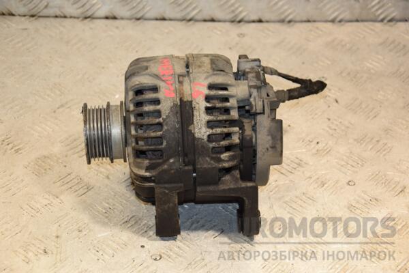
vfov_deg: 14.7
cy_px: 136
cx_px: 204
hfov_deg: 21.9
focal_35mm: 93
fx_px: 1057
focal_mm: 62
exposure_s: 1/200
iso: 800
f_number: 5.3
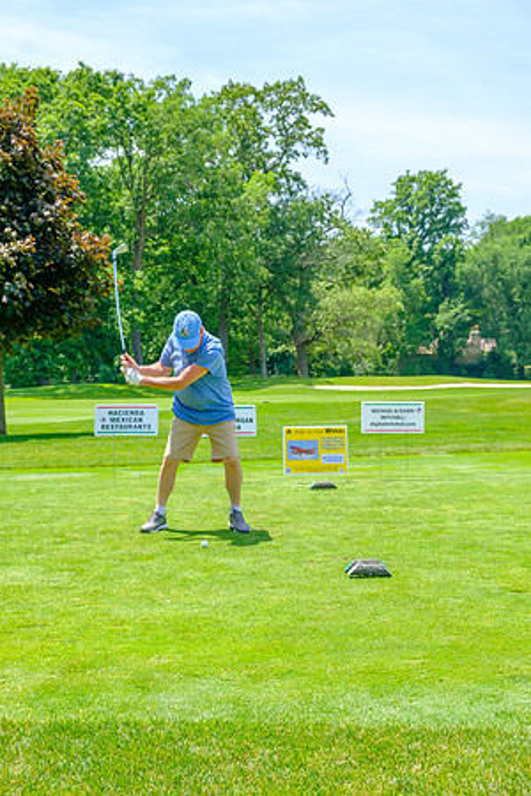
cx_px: 266
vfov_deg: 35.6
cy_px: 398
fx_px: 1239
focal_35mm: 56
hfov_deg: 24.2
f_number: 5
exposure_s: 1/500
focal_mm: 37.4
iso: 200
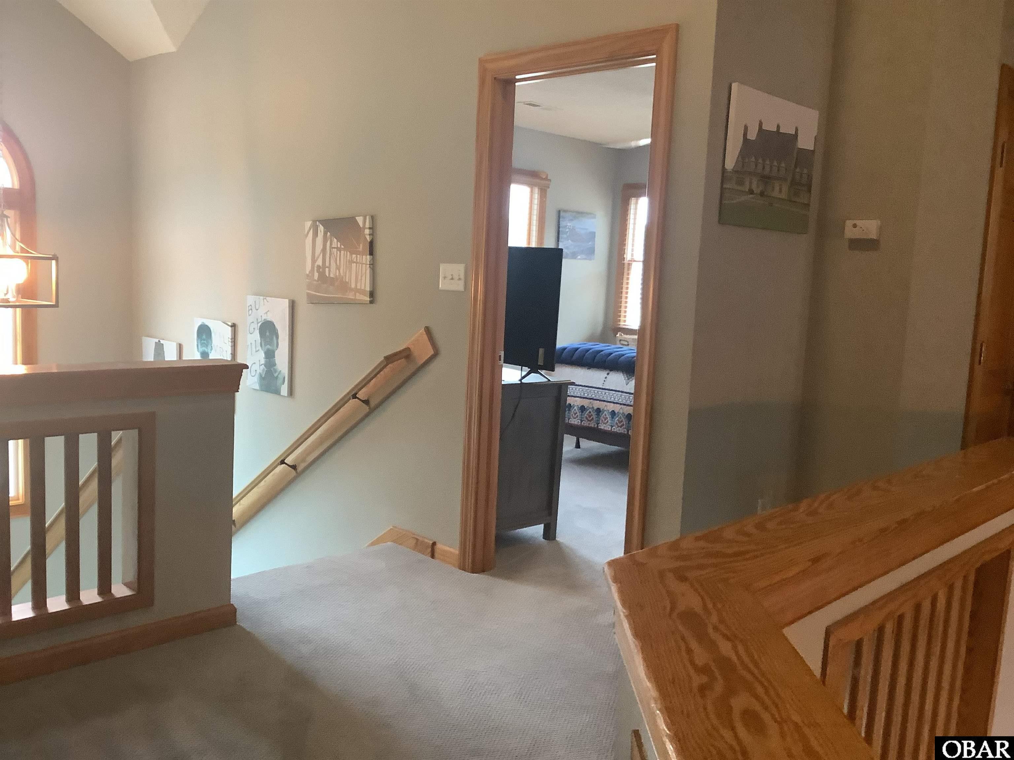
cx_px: 507
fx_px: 908
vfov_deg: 45.4
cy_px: 380
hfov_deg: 58.4
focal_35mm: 31
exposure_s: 1/60
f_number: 2.4
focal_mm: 3.3
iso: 320
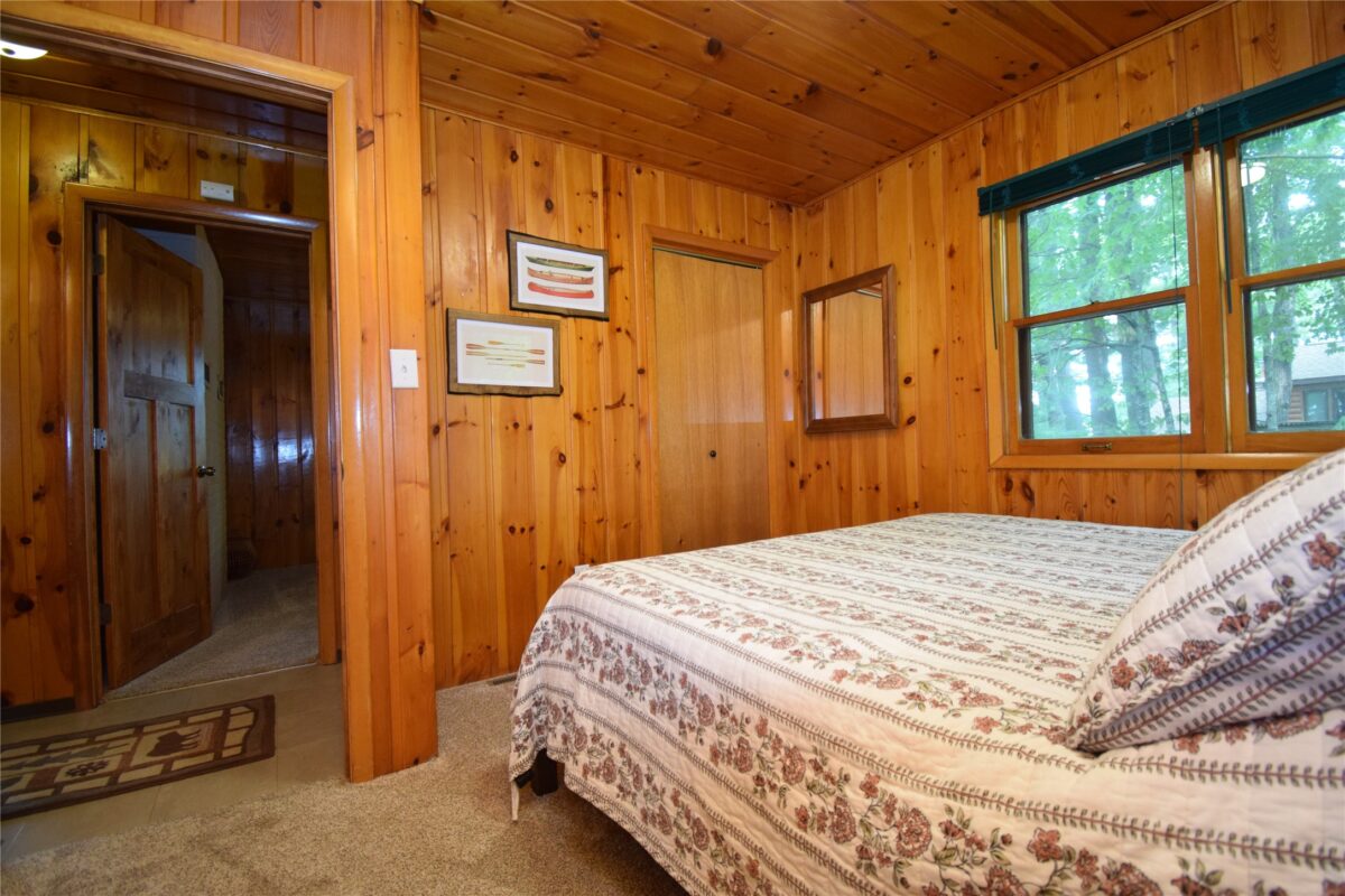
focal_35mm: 15
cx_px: 672
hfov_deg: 100.4
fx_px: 560
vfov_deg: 77.3
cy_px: 448
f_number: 4.5
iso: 1600
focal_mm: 10
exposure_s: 1/60
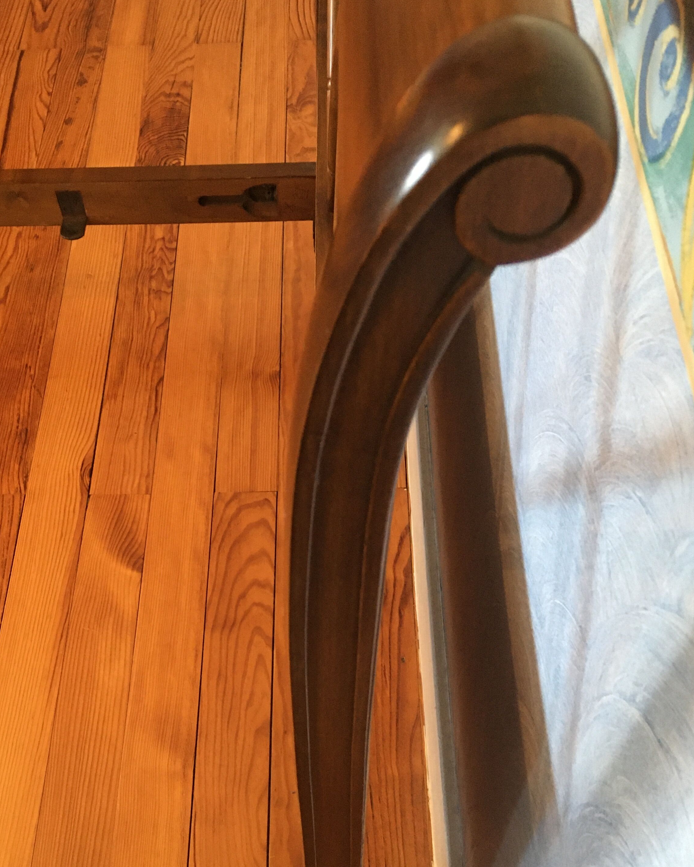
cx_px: 258
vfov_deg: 45.3
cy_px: 551
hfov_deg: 37.1
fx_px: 1027
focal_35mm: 40
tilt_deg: -57.6
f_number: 2.2
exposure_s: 1/33
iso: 200
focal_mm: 4.15
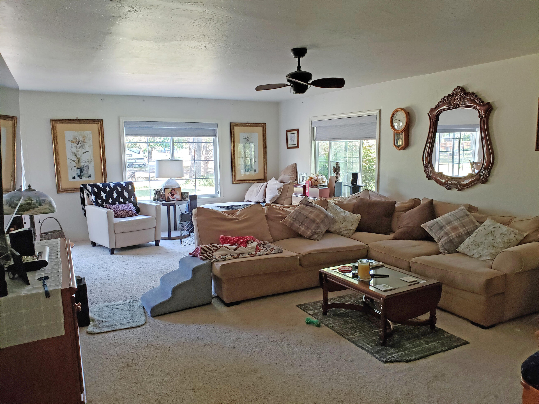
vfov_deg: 53.1
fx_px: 405
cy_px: 202
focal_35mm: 26
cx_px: 270
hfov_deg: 67.3
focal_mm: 4.3
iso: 320
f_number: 2.4
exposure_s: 1/40
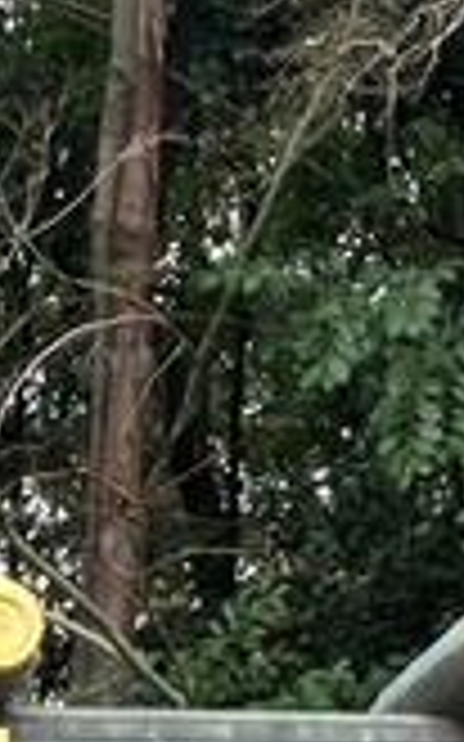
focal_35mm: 216
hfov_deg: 5.9
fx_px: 4374
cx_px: -496
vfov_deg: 9.0
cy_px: 1574
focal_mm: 3.99
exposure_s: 1/252
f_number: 1.8
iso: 20
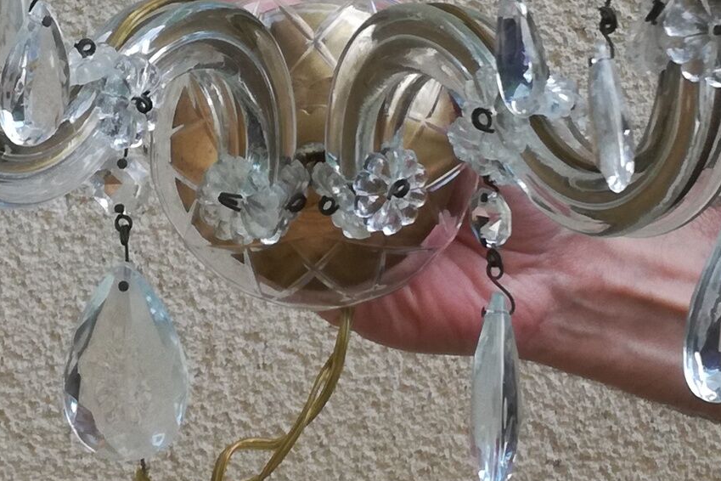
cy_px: -98
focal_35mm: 120
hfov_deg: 17.1
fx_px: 2403
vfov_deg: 11.2
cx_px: 329
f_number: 2
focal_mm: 3.79
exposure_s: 1/190
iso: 50
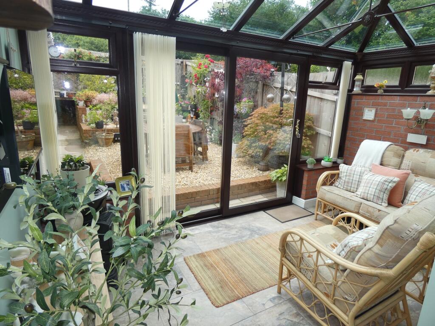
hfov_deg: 81.7
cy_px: 163
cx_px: 218
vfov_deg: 66.0
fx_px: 251
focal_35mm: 20
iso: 80
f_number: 2.8
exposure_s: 1/200
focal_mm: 3.6
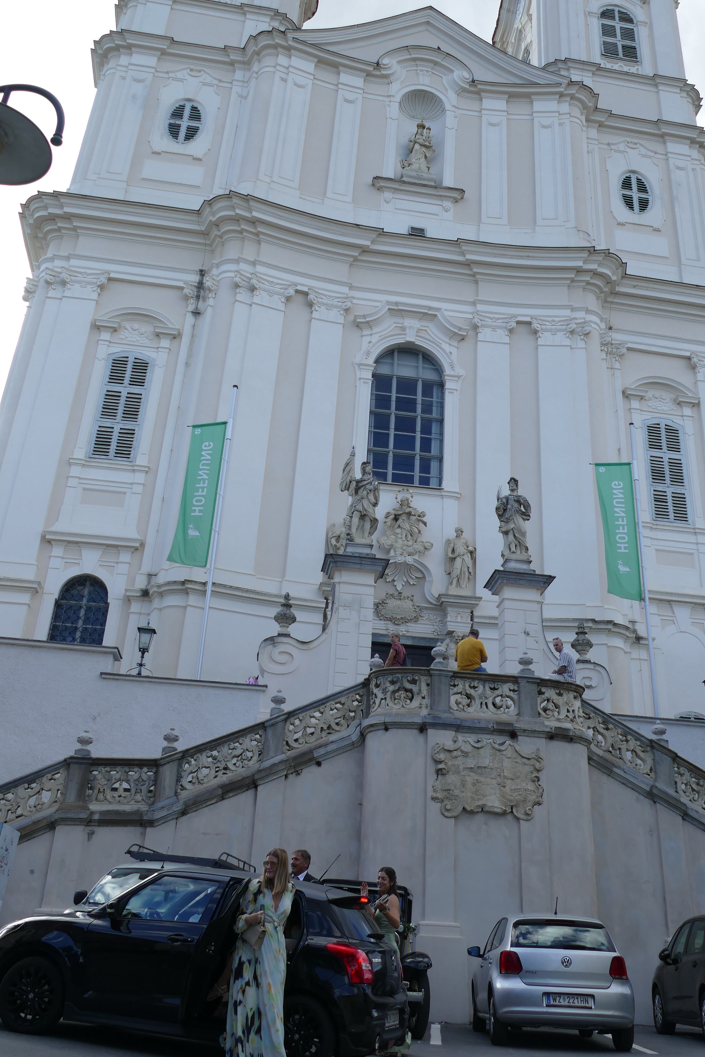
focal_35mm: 34
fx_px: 999
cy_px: 396
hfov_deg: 38.8
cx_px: 405
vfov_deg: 55.2
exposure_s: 1/800
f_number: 2.8
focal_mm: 9.12
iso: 125
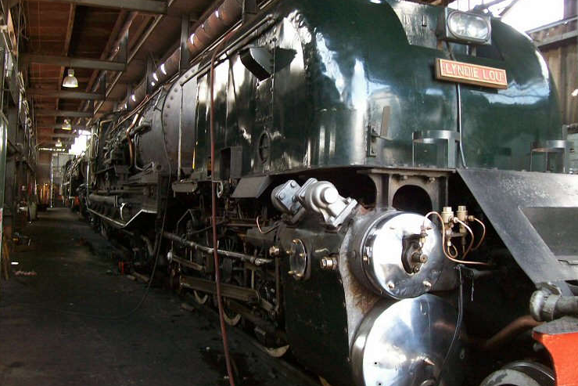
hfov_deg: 50.7
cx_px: 292
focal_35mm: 38
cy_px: 178
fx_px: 610
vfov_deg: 35.1
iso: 200
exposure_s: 1/64
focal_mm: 6
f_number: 2.7
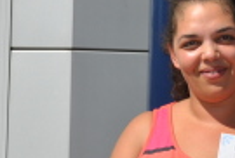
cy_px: 69
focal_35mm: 193
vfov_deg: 7.2
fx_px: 1264
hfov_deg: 10.6
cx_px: 77
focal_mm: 34
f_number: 11
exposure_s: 1/200
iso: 100
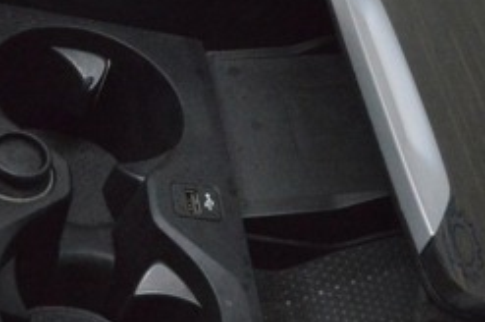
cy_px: 152
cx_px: 267
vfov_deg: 15.3
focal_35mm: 89
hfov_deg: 22.8
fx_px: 1201
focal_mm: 23
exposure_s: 1/20
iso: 6400
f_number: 20
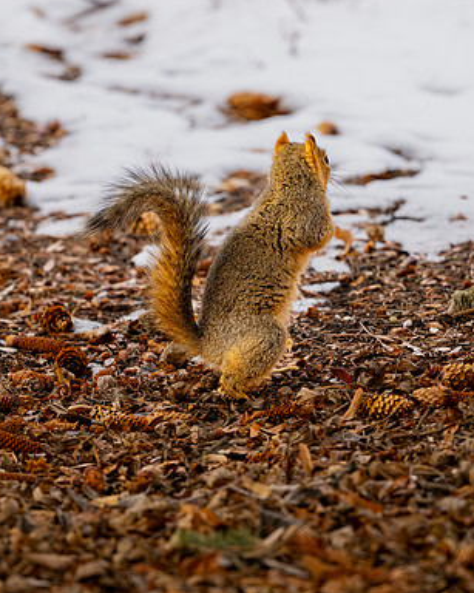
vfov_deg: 4.2
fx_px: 8105
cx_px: 283
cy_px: 320
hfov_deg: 3.3
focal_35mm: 462
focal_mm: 200
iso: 800
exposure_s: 1/2000
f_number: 3.2
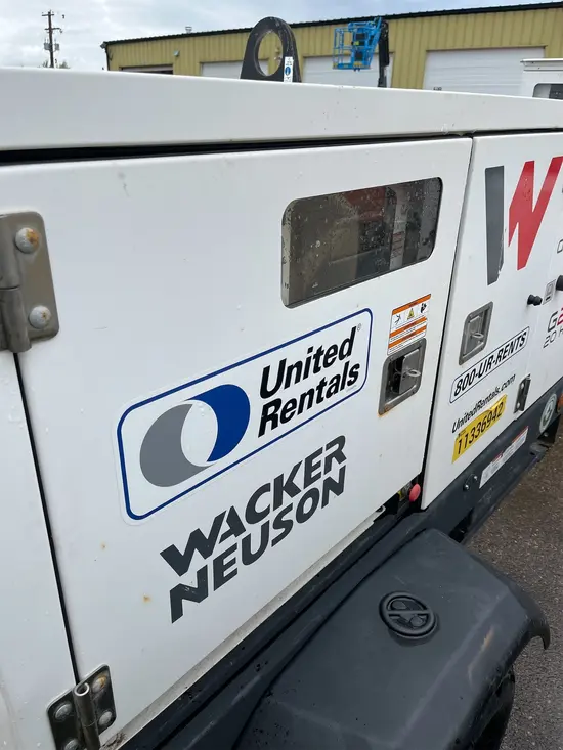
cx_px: 282
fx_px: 564
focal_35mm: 26
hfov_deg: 53.1
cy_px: 375
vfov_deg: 67.3
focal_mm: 5.1
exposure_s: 1/1992
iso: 50
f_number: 1.6
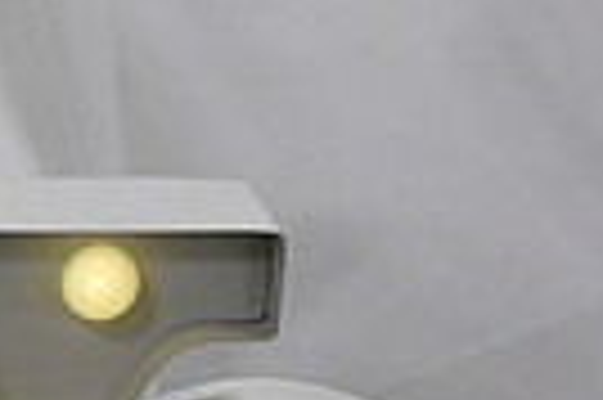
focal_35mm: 221
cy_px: 649
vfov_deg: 6.1
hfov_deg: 8.8
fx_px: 3697
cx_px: -576
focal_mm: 34
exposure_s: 1/320
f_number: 4.2
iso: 3200
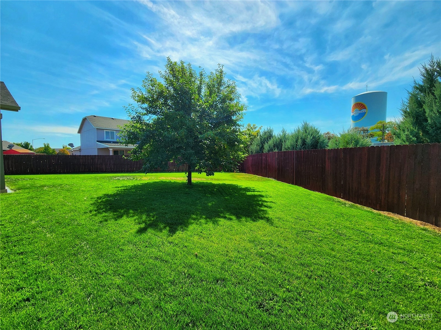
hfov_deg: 106.2
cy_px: 165
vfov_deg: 89.9
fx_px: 166
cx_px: 220
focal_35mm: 13
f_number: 2.2
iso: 50
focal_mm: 2.2
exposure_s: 1/2531
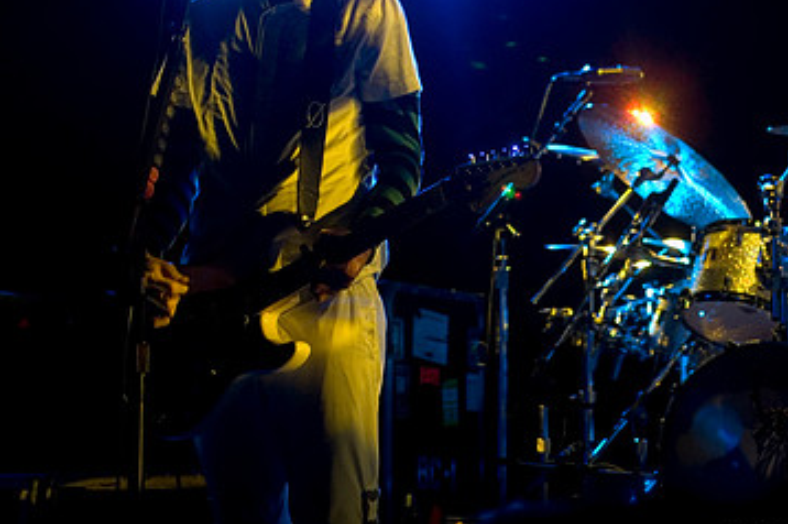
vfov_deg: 9.7
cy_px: 132
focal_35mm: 141
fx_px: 3083
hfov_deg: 14.5
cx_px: 581
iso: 800
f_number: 3.5
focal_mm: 58
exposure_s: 1/200
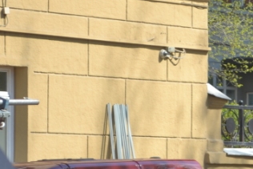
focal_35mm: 268
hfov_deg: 7.6
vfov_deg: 5.1
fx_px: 1882
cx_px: 317
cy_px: 178
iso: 100
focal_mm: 55
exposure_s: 1/160
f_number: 6.3
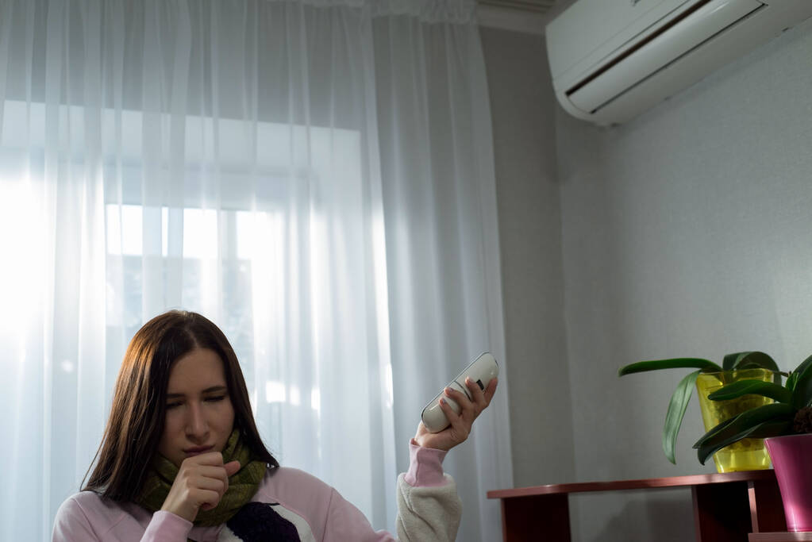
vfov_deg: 27.0
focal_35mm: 50
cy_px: 271
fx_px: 1128
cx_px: 406
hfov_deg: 39.6
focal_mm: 50
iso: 125
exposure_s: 1/50
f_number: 3.5
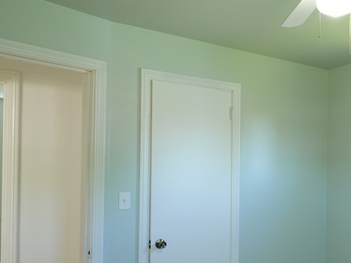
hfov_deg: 44.6
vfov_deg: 38.4
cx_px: 328
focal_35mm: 37
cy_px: 163
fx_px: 375
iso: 100
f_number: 2.8
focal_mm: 16
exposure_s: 1/20
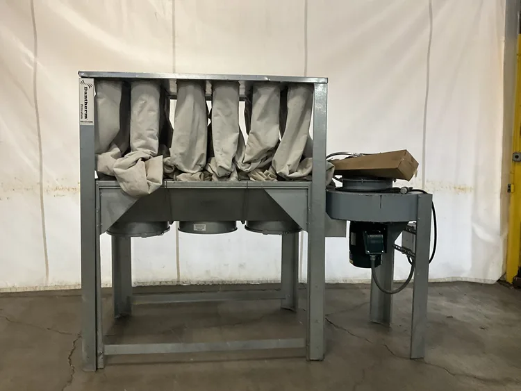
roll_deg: -0.8
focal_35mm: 29
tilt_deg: -6.3
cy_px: 196
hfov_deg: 61.6
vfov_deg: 48.3
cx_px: 260
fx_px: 437
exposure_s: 1/60
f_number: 1.8
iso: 200
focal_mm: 3
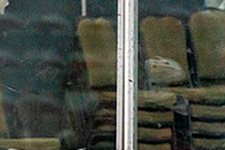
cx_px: -32
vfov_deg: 1.8
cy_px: 242
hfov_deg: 2.6
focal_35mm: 779
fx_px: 4868
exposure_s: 1/1250
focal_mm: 200
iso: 3200
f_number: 2.8
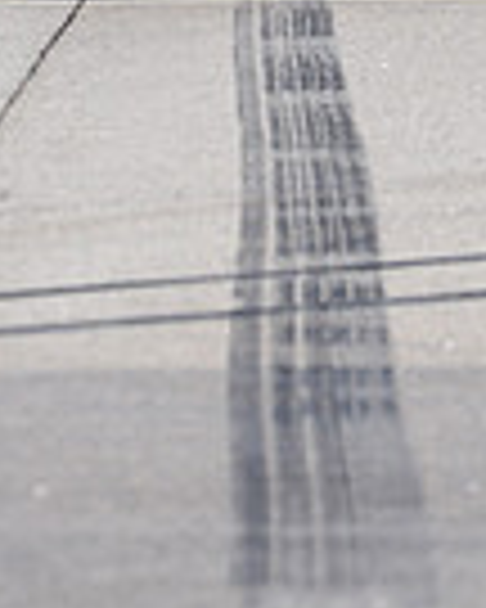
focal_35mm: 804
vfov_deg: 2.4
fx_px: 14456
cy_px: -128
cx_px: 432
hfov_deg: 1.9
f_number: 5.6
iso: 200
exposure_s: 1/1250
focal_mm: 200
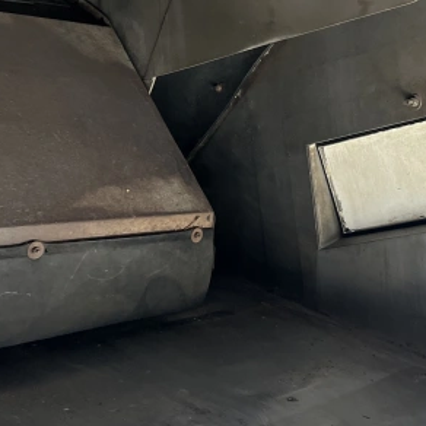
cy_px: 93
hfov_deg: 24.8
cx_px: 506
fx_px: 877
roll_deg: +5.1
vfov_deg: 26.8
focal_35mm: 63
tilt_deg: +8.6
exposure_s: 1/121
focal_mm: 5.7
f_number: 1.5
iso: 64
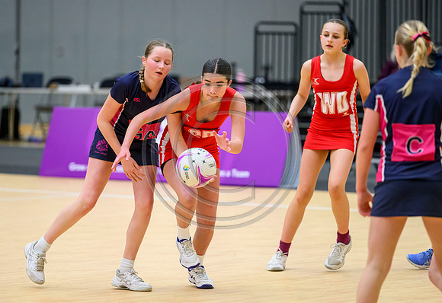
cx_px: 176
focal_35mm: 239
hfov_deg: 8.5
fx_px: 2956
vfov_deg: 5.9
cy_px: 126
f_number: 3.2
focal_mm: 200
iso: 5000
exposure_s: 1/800
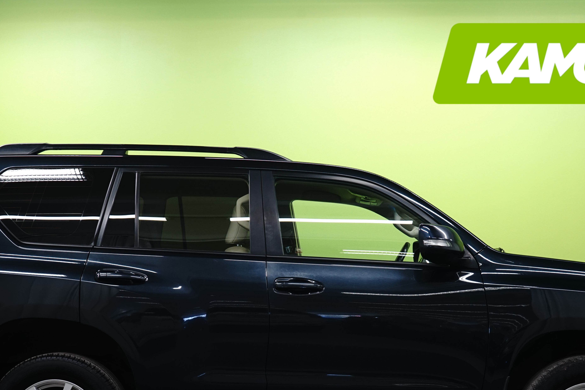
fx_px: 1072
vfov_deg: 20.4
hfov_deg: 30.5
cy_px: 307
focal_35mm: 66
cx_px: 316
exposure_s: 1/6
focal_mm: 41
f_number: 8
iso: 500
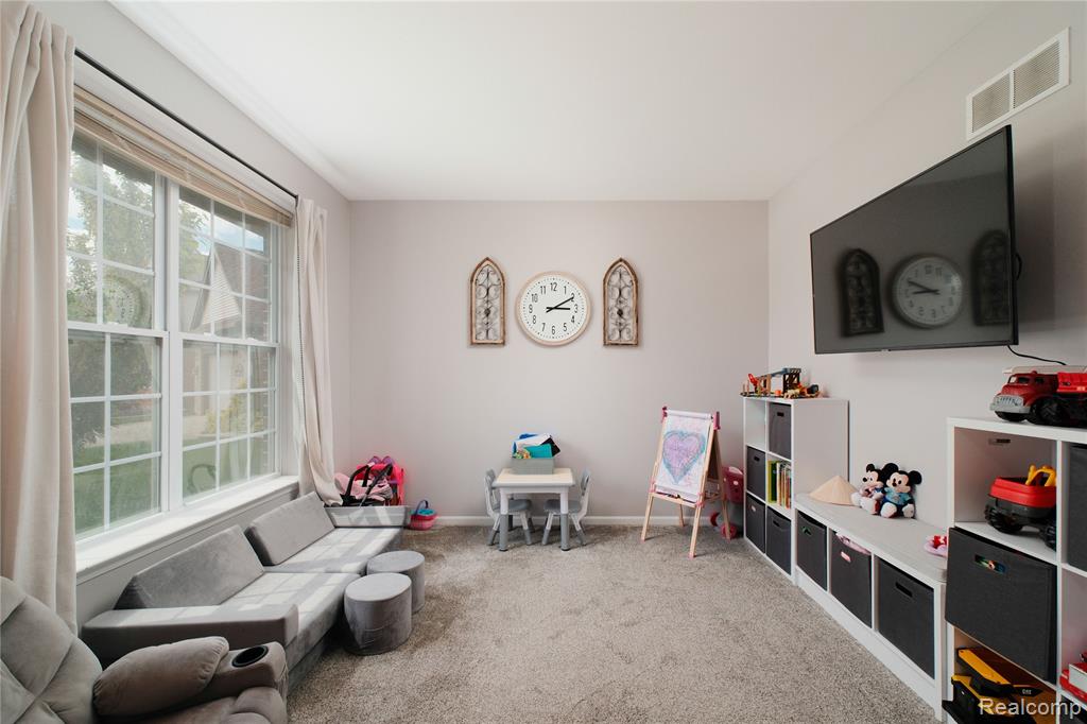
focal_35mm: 15
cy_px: 362
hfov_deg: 100.4
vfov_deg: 77.3
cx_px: 544
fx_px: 453
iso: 800
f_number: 7.1
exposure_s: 1/250
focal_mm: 10
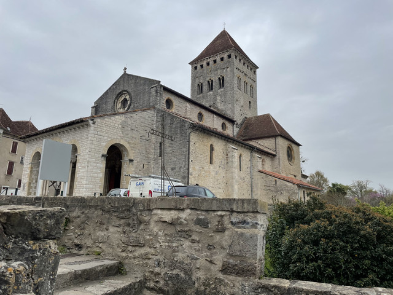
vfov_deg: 53.1
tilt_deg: +13.2
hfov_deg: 67.3
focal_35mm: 26
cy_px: 148
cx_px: 196
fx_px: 295
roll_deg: -1.5
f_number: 1.6
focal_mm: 4.2
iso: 32
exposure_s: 1/2618
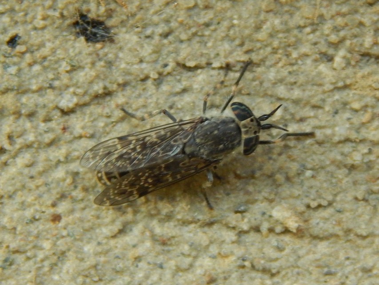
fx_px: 1434
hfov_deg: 15.1
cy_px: 142
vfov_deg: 11.3
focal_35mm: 131
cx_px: 190
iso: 400
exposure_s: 1/100
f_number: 4.8
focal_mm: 23.4
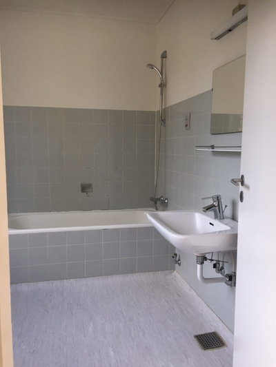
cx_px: 138
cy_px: 184
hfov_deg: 48.2
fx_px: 308
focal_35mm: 29
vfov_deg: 61.6
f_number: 2.2
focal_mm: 4.15
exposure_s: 1/33
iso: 50
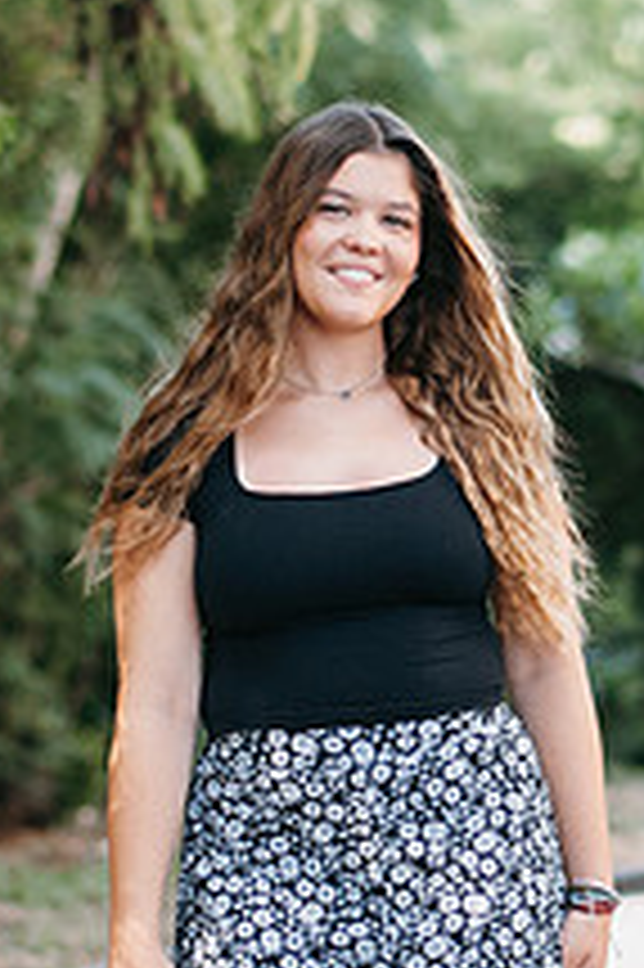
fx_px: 5805
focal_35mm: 216
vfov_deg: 9.5
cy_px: 547
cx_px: 367
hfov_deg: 6.3
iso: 2000
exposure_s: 1/1600
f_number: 1.8
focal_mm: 58
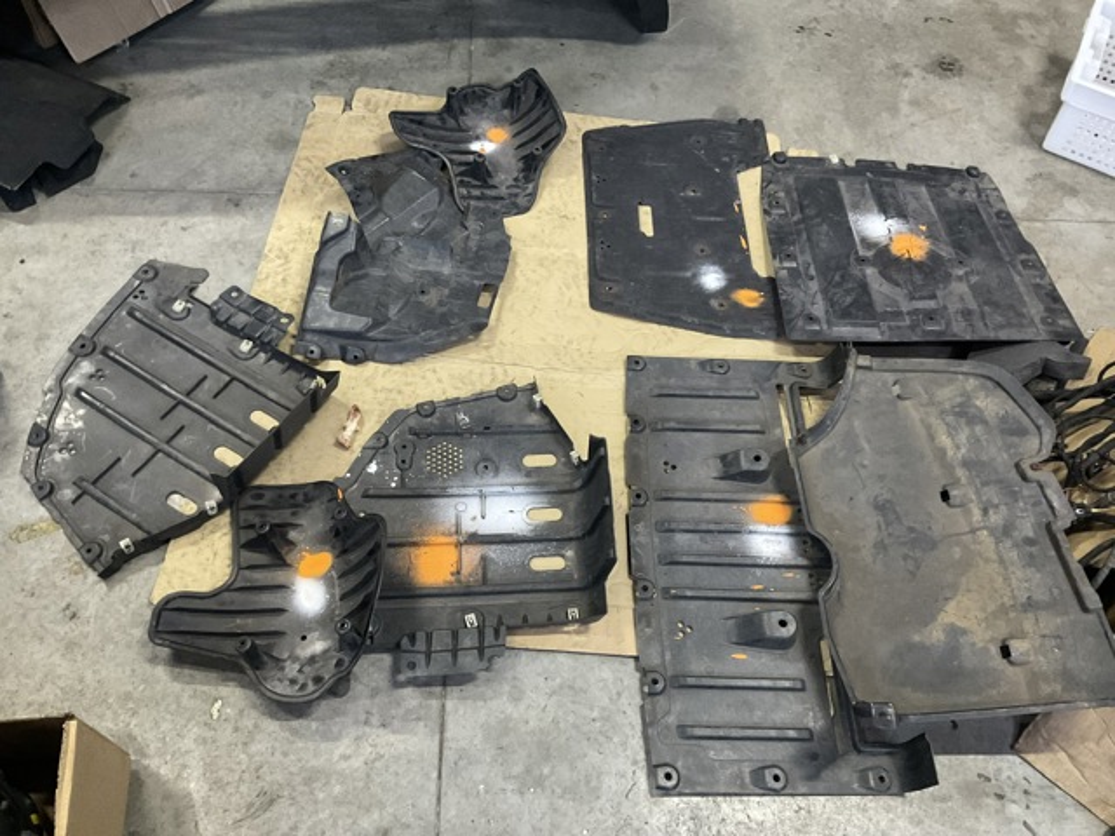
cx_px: 558
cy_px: 418
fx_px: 934
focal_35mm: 29
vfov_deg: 48.2
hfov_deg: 61.7
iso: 320
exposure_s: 1/33
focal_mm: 3
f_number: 1.8
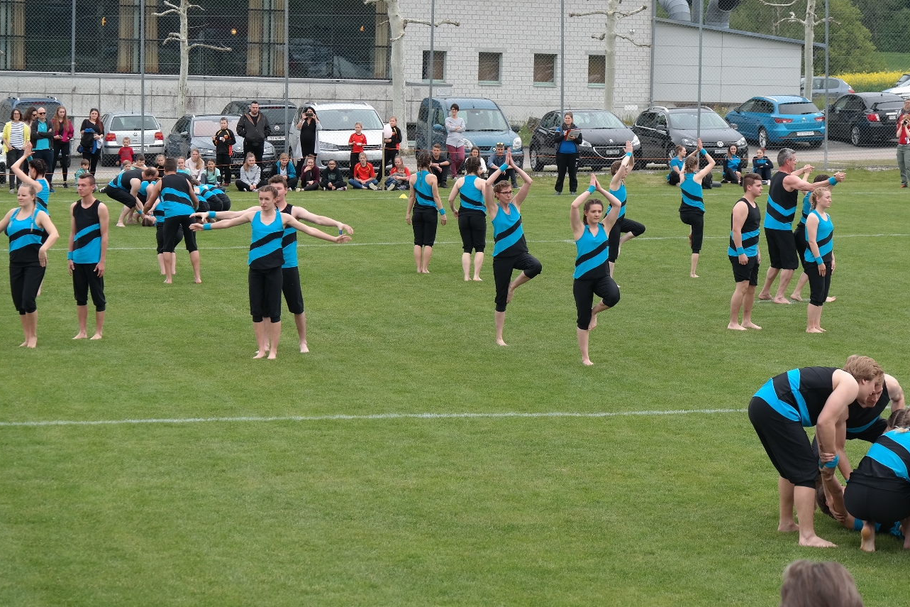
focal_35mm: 96
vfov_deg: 14.2
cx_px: 503
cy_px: 230
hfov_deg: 21.2
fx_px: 2426
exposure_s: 1/250
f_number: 5
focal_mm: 50
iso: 100
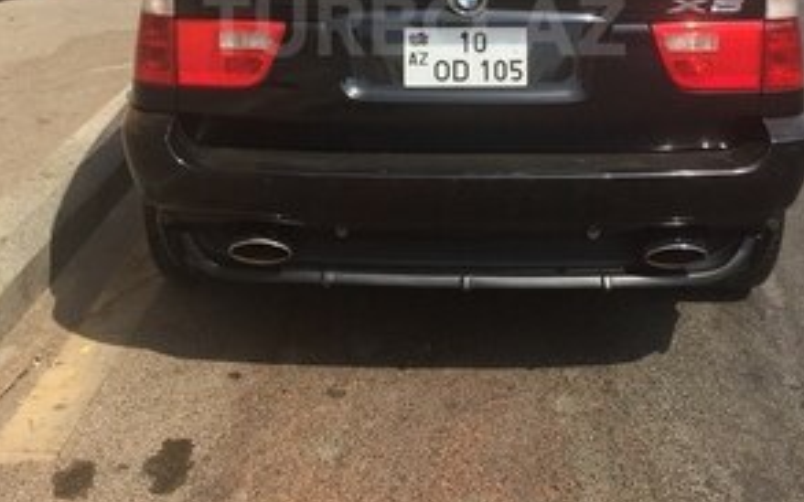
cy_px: 25
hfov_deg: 38.9
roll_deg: -0.8
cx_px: 414
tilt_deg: -12.6
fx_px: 1139
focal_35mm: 52
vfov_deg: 24.0
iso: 32
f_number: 2.2
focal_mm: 4.15
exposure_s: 1/1883
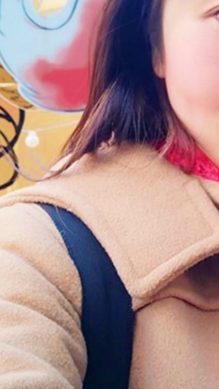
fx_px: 527
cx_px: 194
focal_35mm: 51
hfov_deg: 22.9
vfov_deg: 40.4
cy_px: 152
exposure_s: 1/161
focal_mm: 3.86
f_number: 2
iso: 100
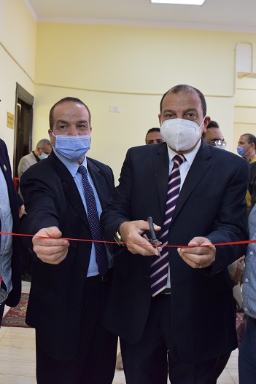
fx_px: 438
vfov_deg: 47.4
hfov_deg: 32.6
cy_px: 193
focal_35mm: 41
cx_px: 120
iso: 1250
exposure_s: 1/200
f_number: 3.5
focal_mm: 18
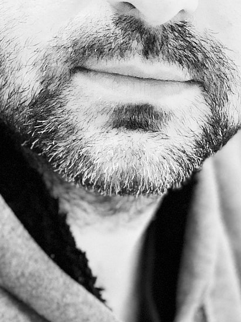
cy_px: 30
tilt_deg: -4.9
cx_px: 141
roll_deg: +2.2
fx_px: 1420
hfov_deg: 9.7
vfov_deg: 12.8
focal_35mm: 153
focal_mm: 6
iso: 160
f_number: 2.4
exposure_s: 1/14
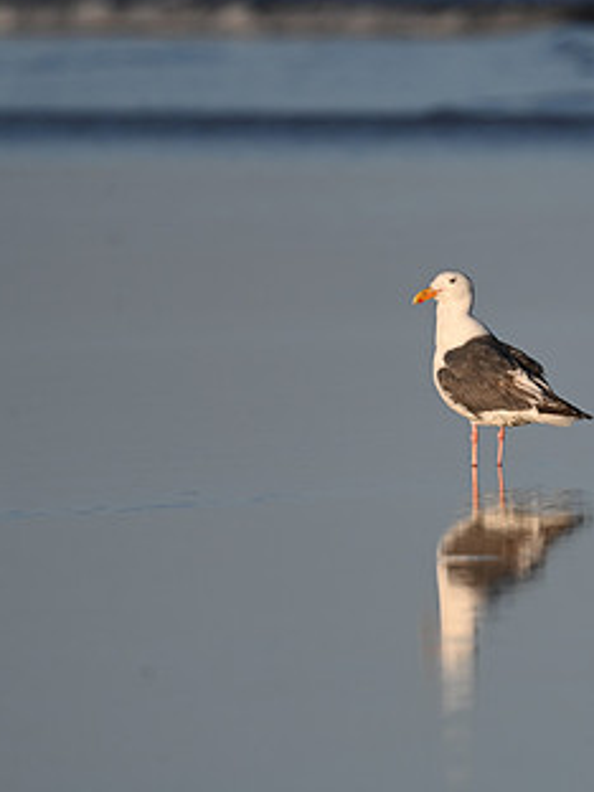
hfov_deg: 1.0
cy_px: 369
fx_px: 32718
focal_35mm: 1430
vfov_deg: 1.4
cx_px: 523
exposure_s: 1/800
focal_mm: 800
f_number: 6.3
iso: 140
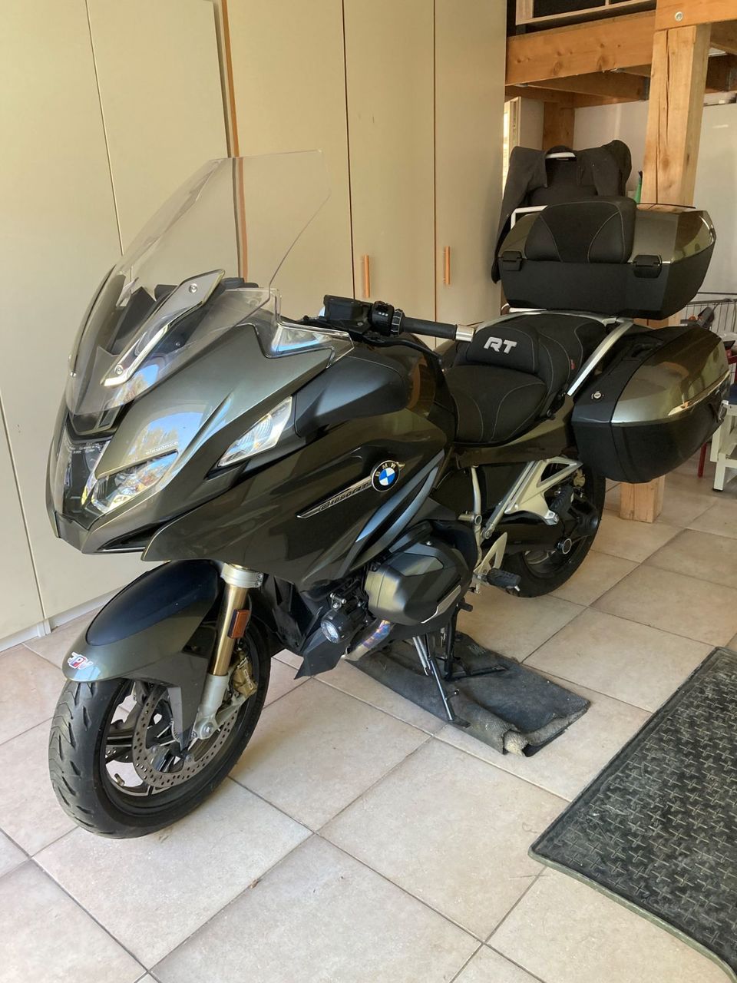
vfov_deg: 63.4
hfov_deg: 49.7
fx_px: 795
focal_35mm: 28
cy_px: 492
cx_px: 368
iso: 125
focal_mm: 3.99
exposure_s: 1/60
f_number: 1.8
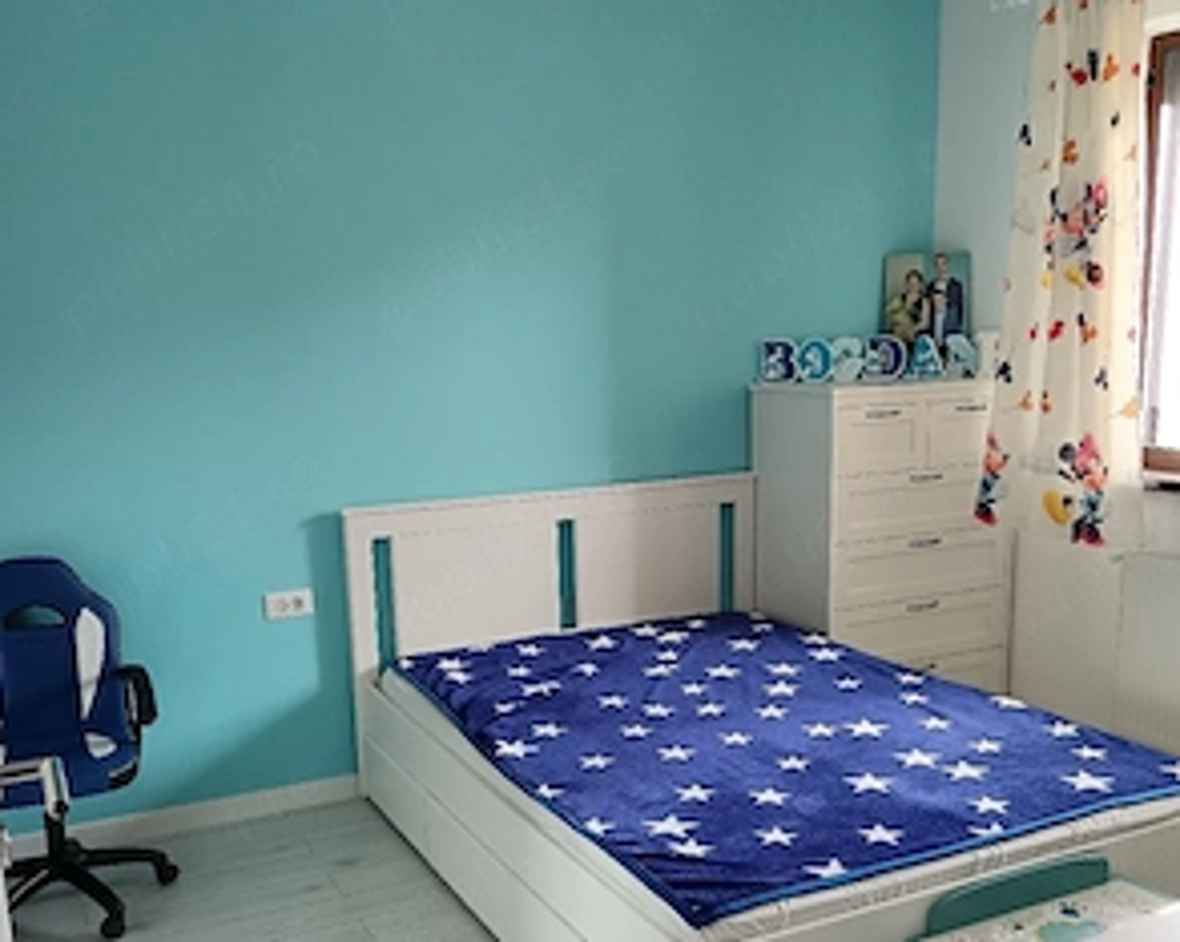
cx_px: 584
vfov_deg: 40.8
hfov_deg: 50.3
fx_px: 1256
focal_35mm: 36
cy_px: 596
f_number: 1.9
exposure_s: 1/50
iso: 530
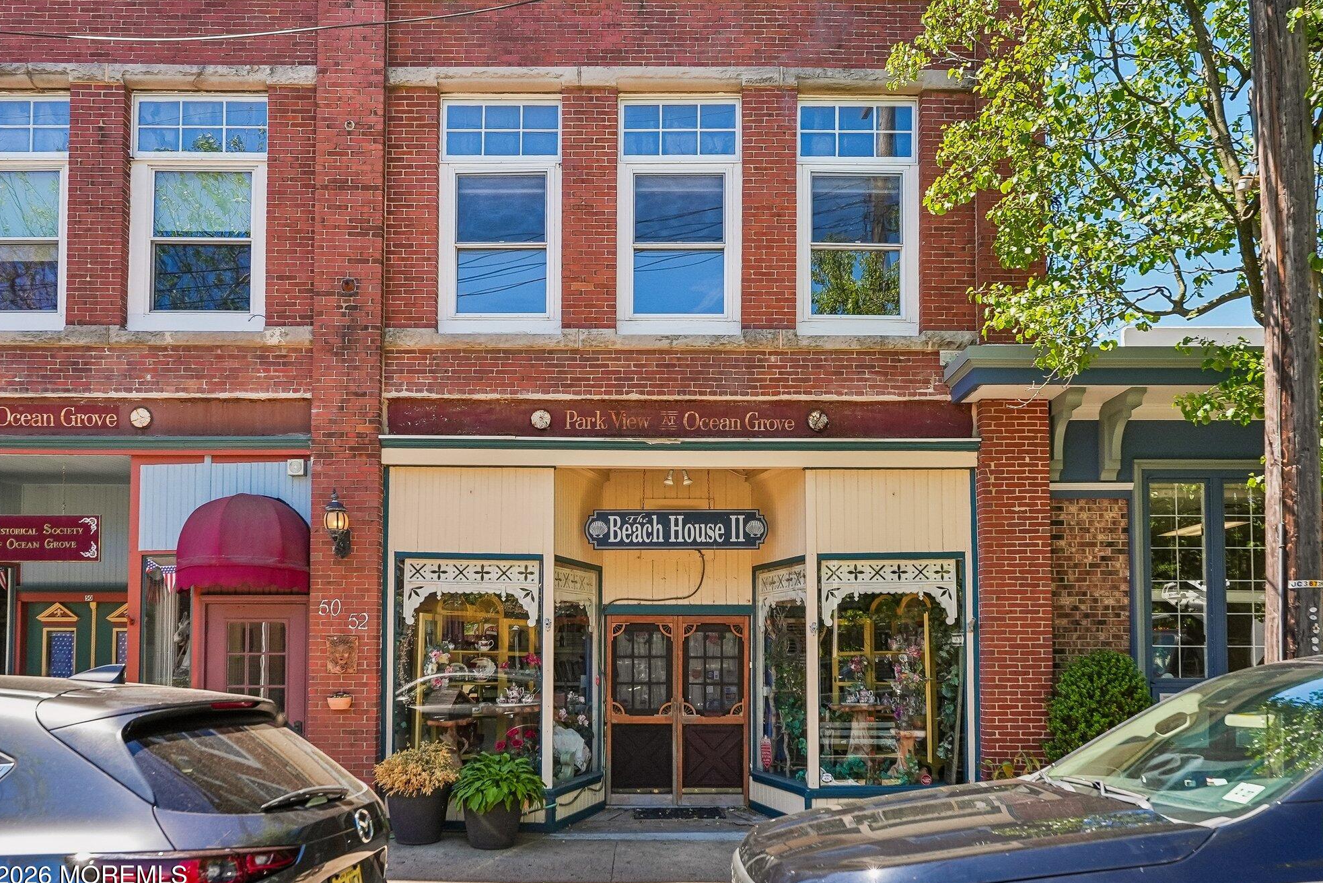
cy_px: 457
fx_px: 919
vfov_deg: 51.3
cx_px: 662
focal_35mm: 25
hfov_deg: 71.5
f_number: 7.1
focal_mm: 24
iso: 800
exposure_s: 1/640
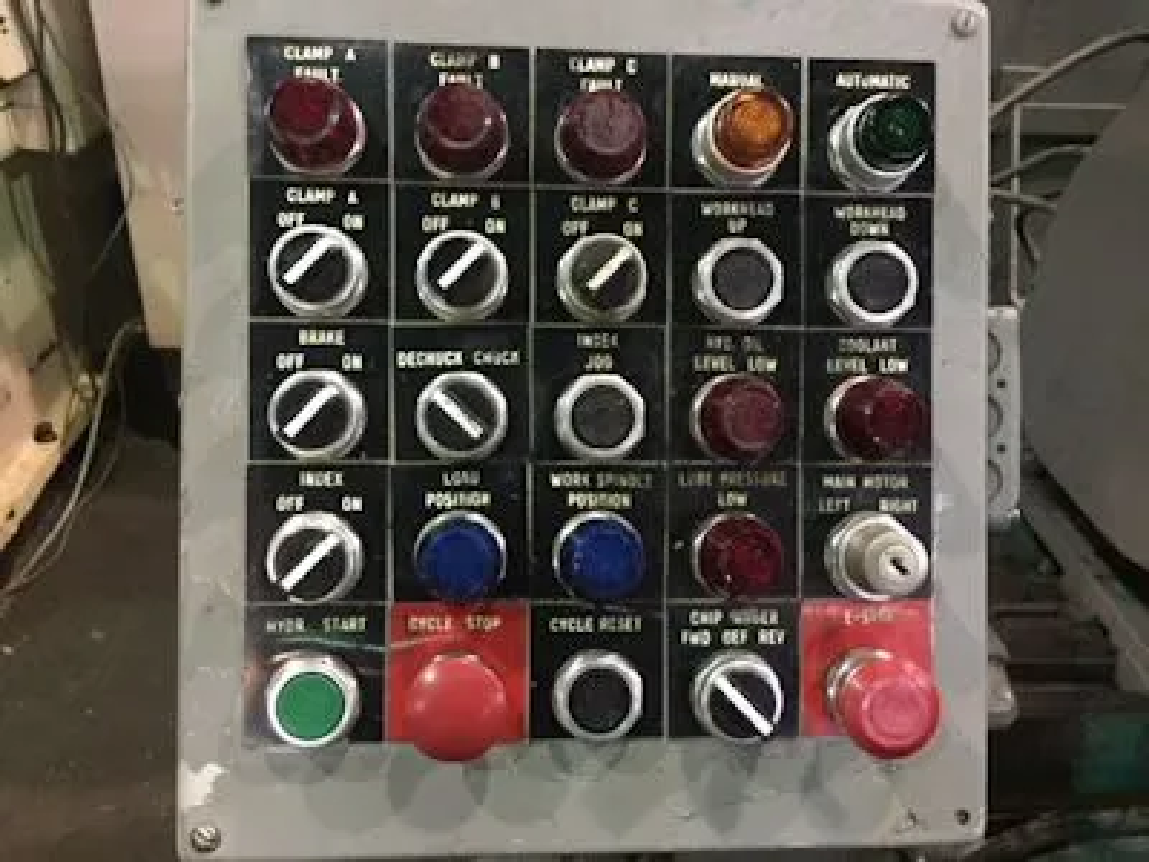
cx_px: 574
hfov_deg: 61.7
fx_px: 963
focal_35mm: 29
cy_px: 431
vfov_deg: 48.2
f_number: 2.2
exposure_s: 1/15
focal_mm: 4.15
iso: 400
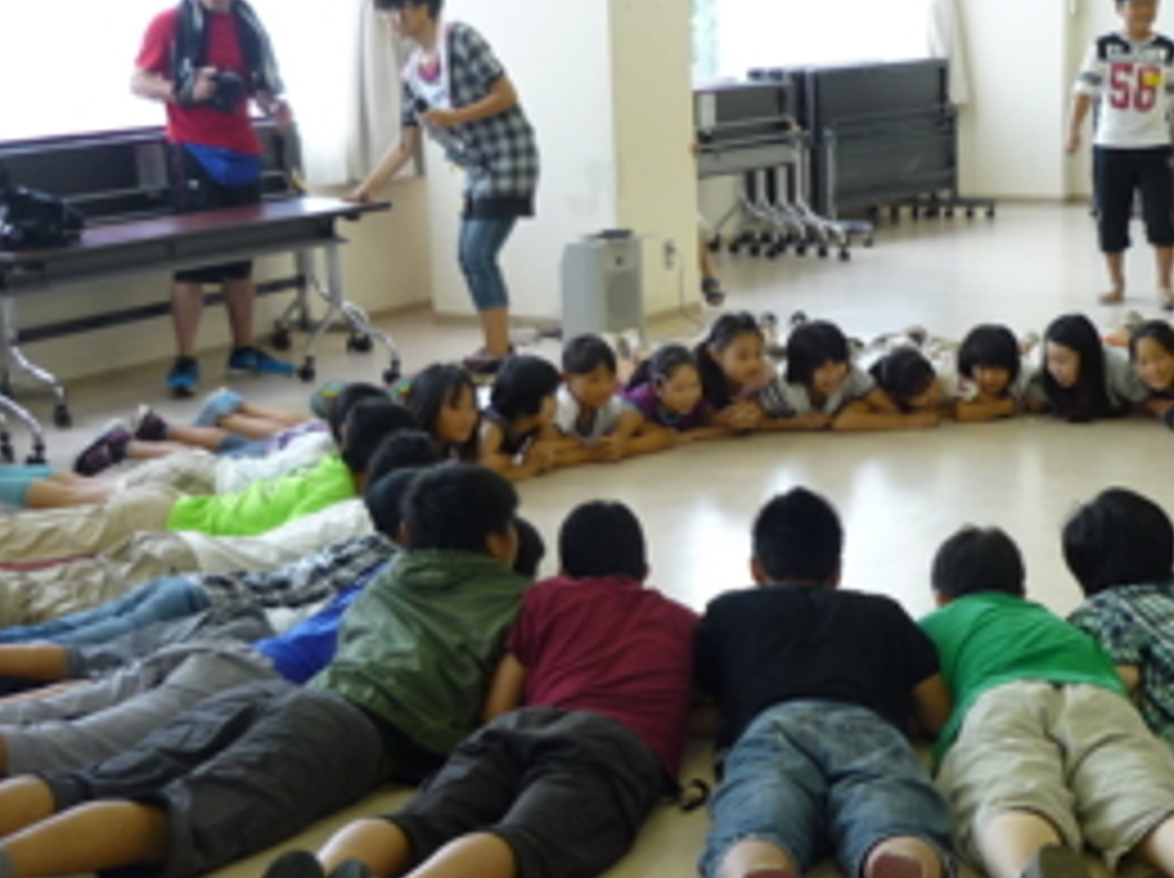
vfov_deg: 22.1
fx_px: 2235
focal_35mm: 66
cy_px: 585
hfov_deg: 29.1
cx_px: 832
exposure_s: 1/50
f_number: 2.8
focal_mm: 5.5
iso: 100
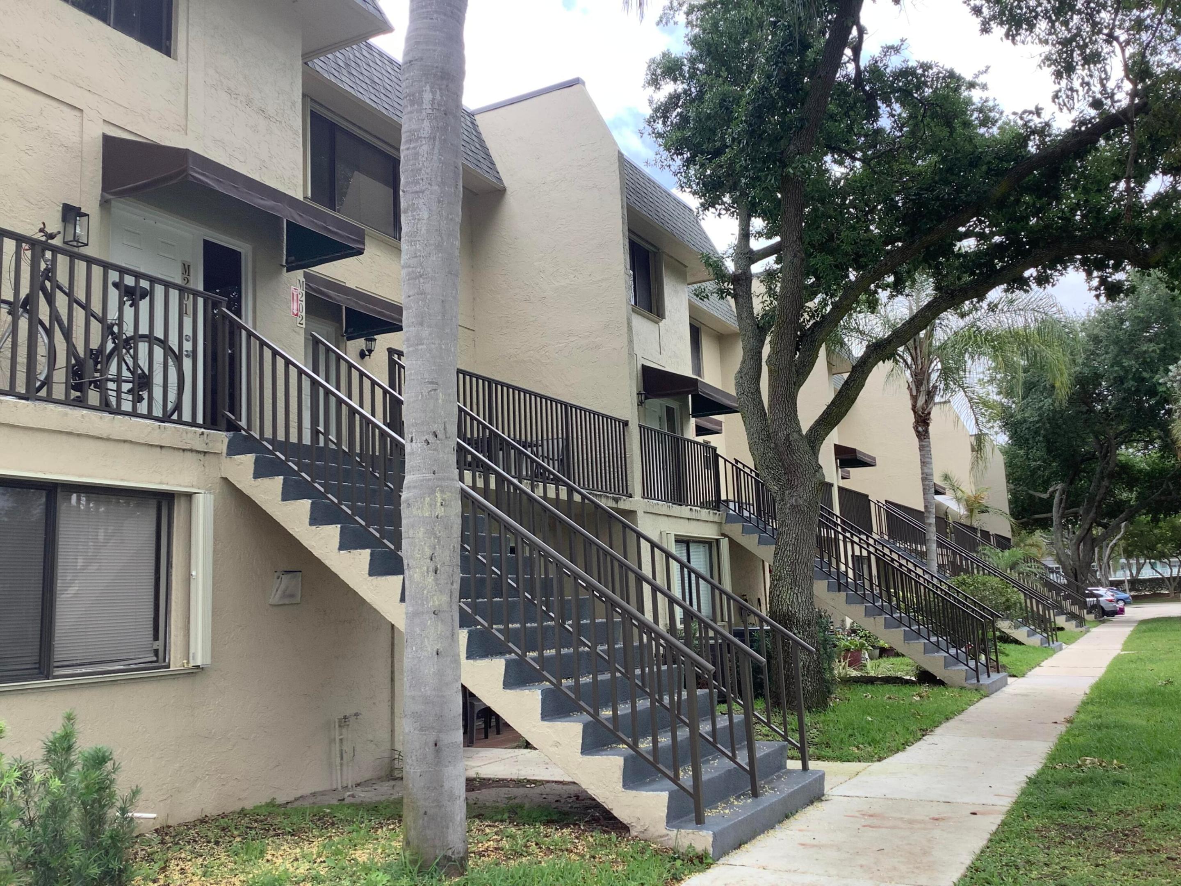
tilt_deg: +9.1
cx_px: 590
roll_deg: +2.0
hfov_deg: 58.4
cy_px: 443
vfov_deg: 45.4
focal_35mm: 31
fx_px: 1058
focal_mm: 3.3
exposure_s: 1/292
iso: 25
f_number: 2.4
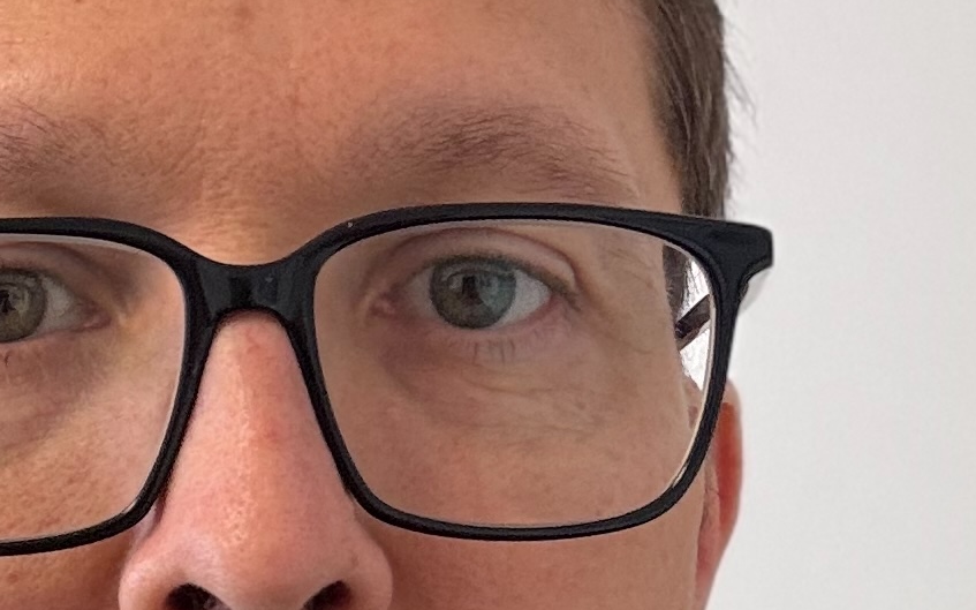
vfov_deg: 11.3
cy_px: 412
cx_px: 247
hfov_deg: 17.9
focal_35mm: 116
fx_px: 3085
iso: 80
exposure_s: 1/50
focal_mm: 2.69
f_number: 1.9
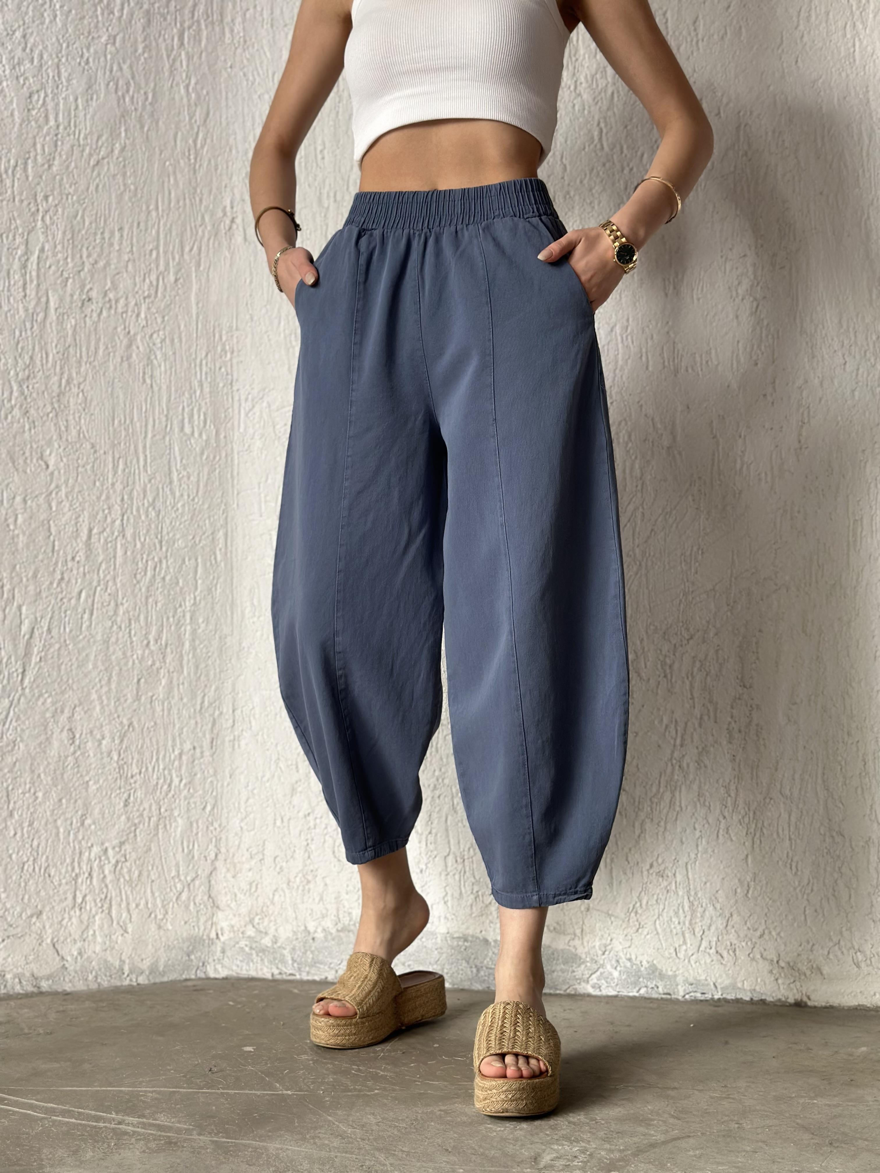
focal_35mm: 48
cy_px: 586
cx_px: 440
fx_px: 1627
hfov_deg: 30.3
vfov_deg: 39.7
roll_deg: -0.8
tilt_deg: +2.0
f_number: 1.78
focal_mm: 6.86
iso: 100
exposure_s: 1/121
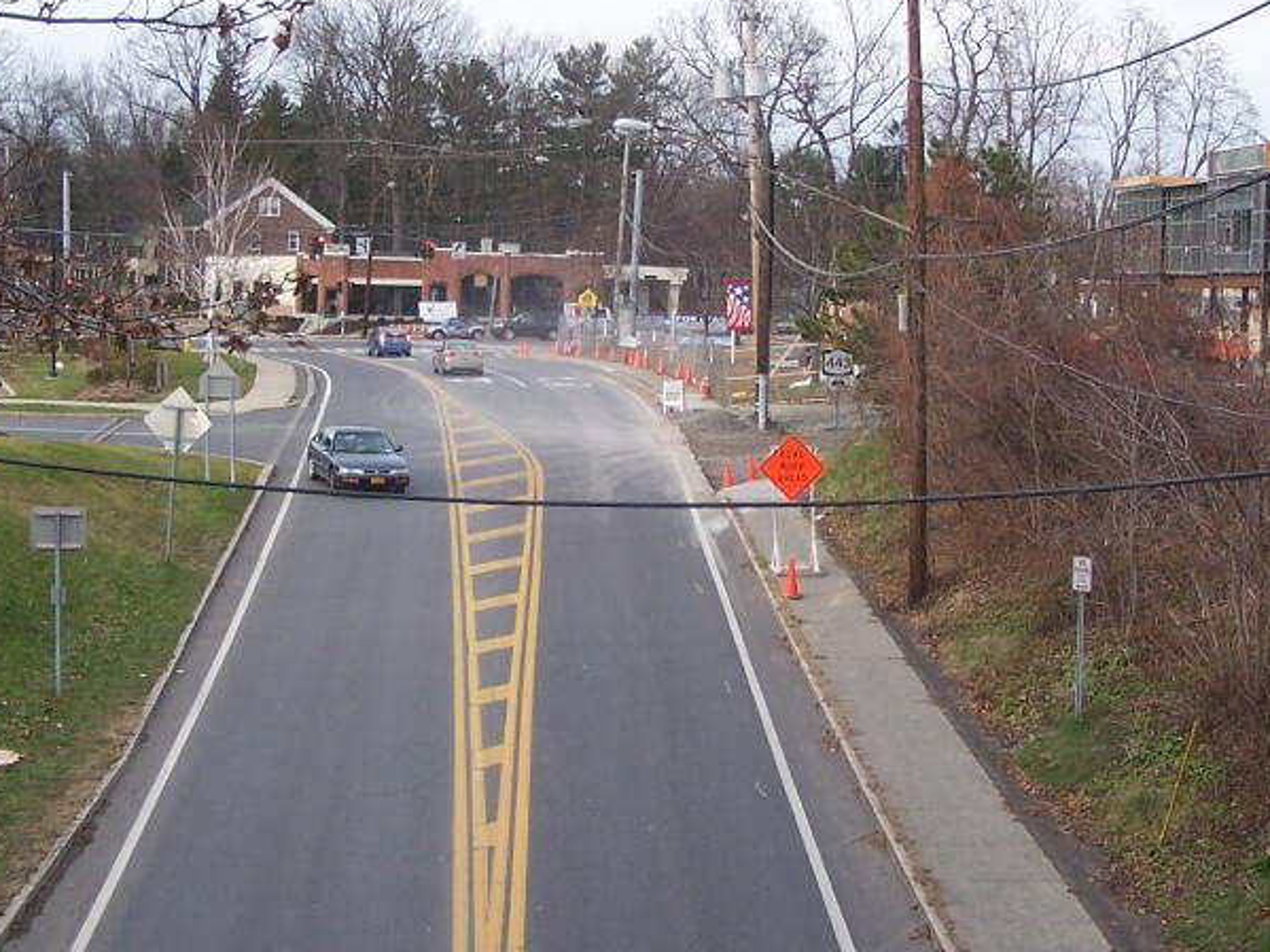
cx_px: 583
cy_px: 341
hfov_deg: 29.8
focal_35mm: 65
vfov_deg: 22.5
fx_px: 2384
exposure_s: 1/320
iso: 80
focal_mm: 6.3
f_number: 2.8
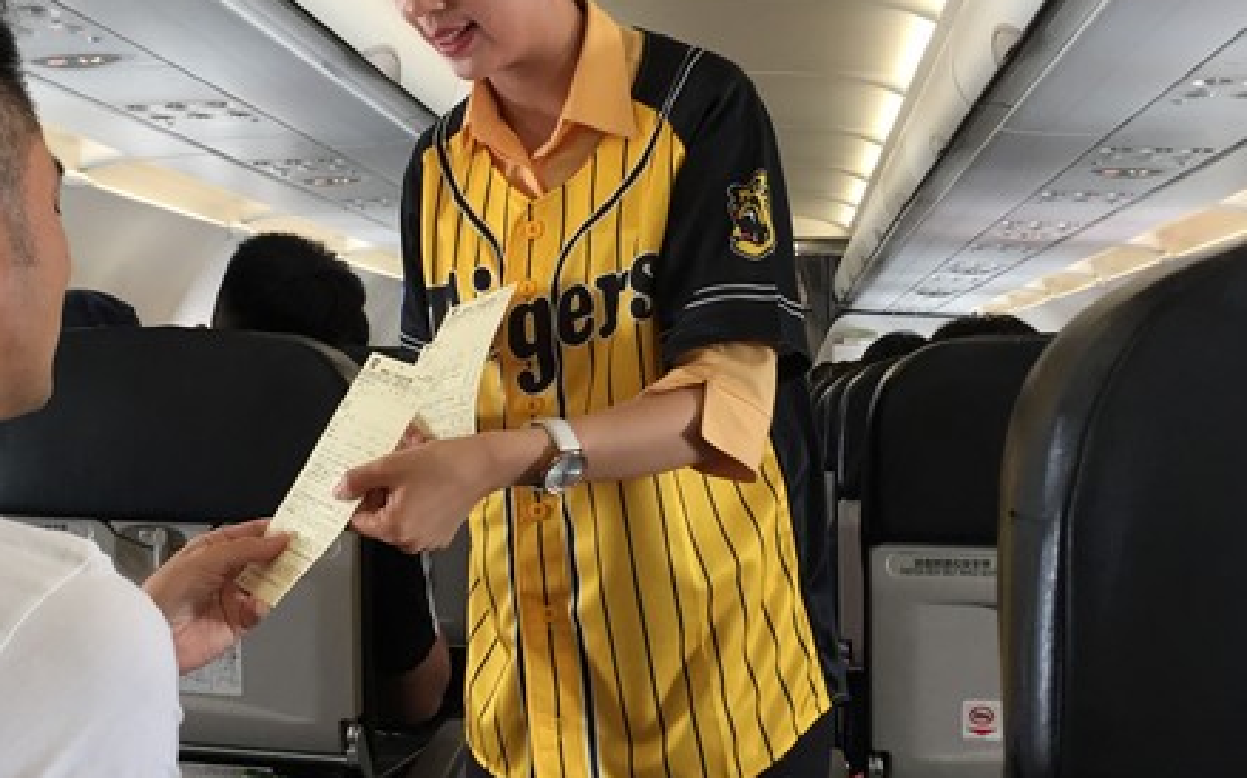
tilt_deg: +5.5
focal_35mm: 42
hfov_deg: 46.9
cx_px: 486
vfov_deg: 30.4
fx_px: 1427
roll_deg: -1.2
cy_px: 307
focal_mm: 4.15
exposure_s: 1/30
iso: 50
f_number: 2.2
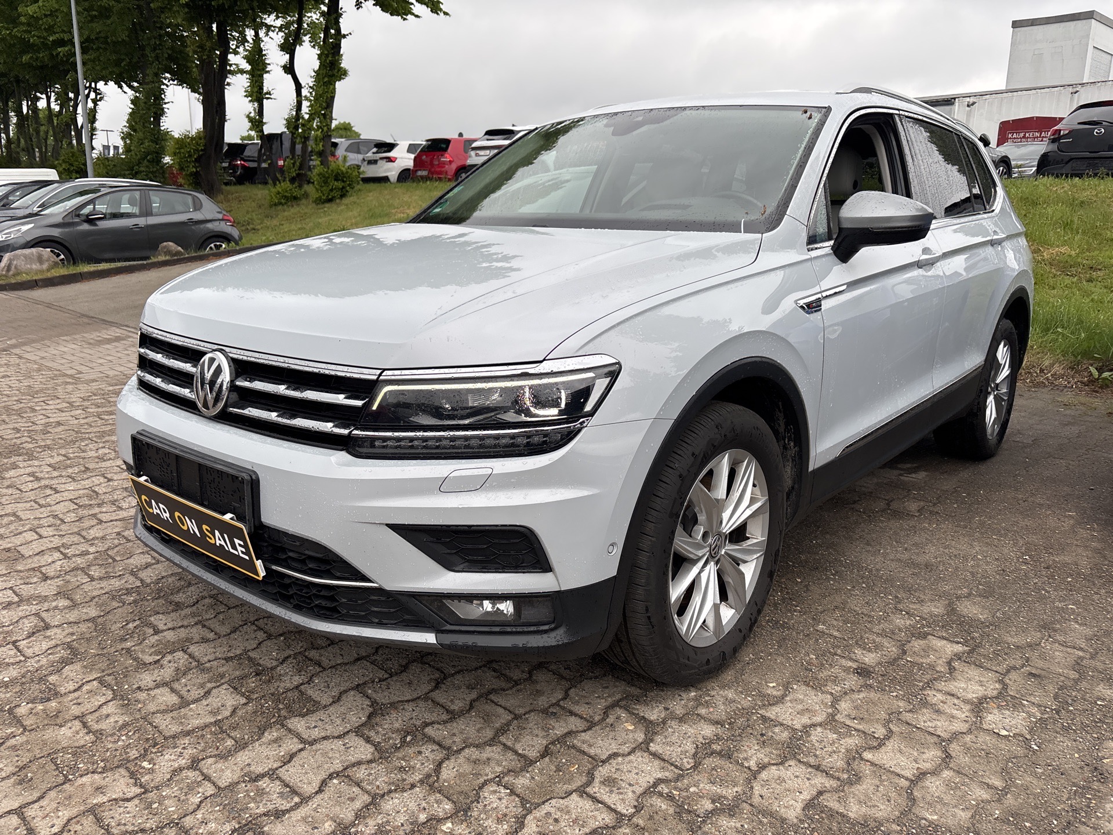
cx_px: 556
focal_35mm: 26
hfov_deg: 67.3
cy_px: 418
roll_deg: +0.6
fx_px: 836
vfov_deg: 53.1
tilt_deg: -7.4
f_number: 1.6
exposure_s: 1/536
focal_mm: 5.96
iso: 50
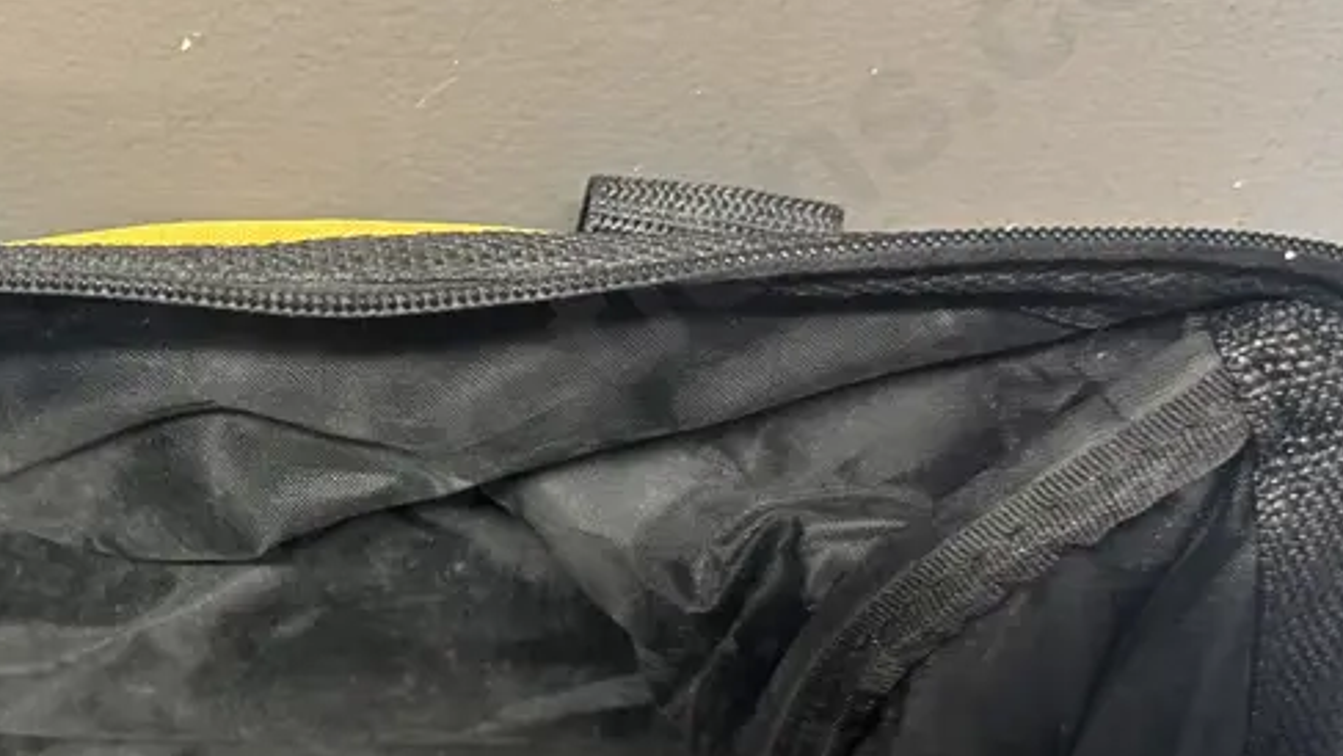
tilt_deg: -63.4
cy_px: 615
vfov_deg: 21.5
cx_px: 237
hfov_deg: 36.4
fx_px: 1959
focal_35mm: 55
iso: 250
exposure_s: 1/50
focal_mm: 6.86
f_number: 1.78
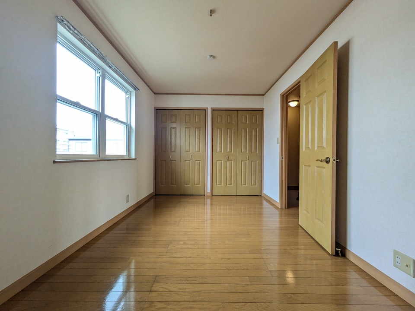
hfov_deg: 102.1
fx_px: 168
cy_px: 156
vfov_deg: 85.7
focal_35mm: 14
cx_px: 208
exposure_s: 1/50
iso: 78
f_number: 2.2
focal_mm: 1.83
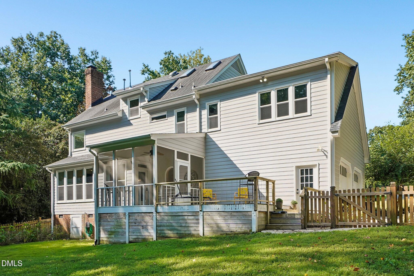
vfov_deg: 47.9
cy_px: 138
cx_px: 207
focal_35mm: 27
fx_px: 310
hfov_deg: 67.4
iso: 400
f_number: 8
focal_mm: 18
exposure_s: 1/125
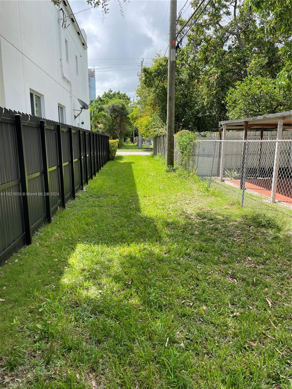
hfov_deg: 53.1
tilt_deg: -10.8
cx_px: 146
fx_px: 292
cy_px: 194
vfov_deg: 67.3
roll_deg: +0.4
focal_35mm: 26
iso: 32
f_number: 1.6
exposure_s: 1/1233
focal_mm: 4.2
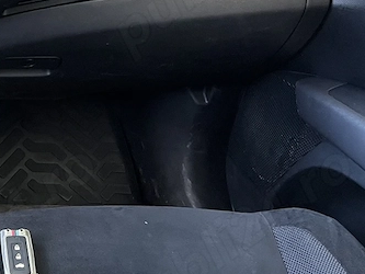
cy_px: -20
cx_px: -152
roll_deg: -0.2
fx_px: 823
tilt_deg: -28.7
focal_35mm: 78
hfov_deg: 21.7
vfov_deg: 18.3
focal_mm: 5.1
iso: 200
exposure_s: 1/60
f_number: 1.6
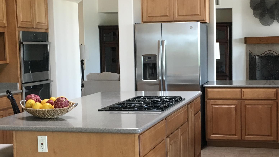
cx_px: 172
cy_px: 91
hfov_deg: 34.2
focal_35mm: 61
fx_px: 451
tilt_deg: -4.9
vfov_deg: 19.7
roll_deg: +1.1
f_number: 2.2
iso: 80
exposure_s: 1/30
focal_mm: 4.15
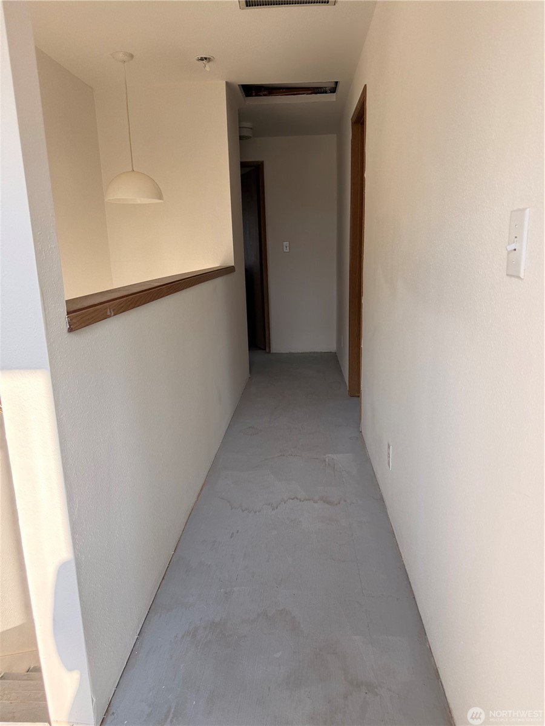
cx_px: 272
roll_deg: +0.1
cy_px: 363
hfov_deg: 56.8
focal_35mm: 24
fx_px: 504
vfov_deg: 71.6
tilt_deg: -11.4
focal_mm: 6.76
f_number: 1.78
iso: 100
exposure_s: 1/484
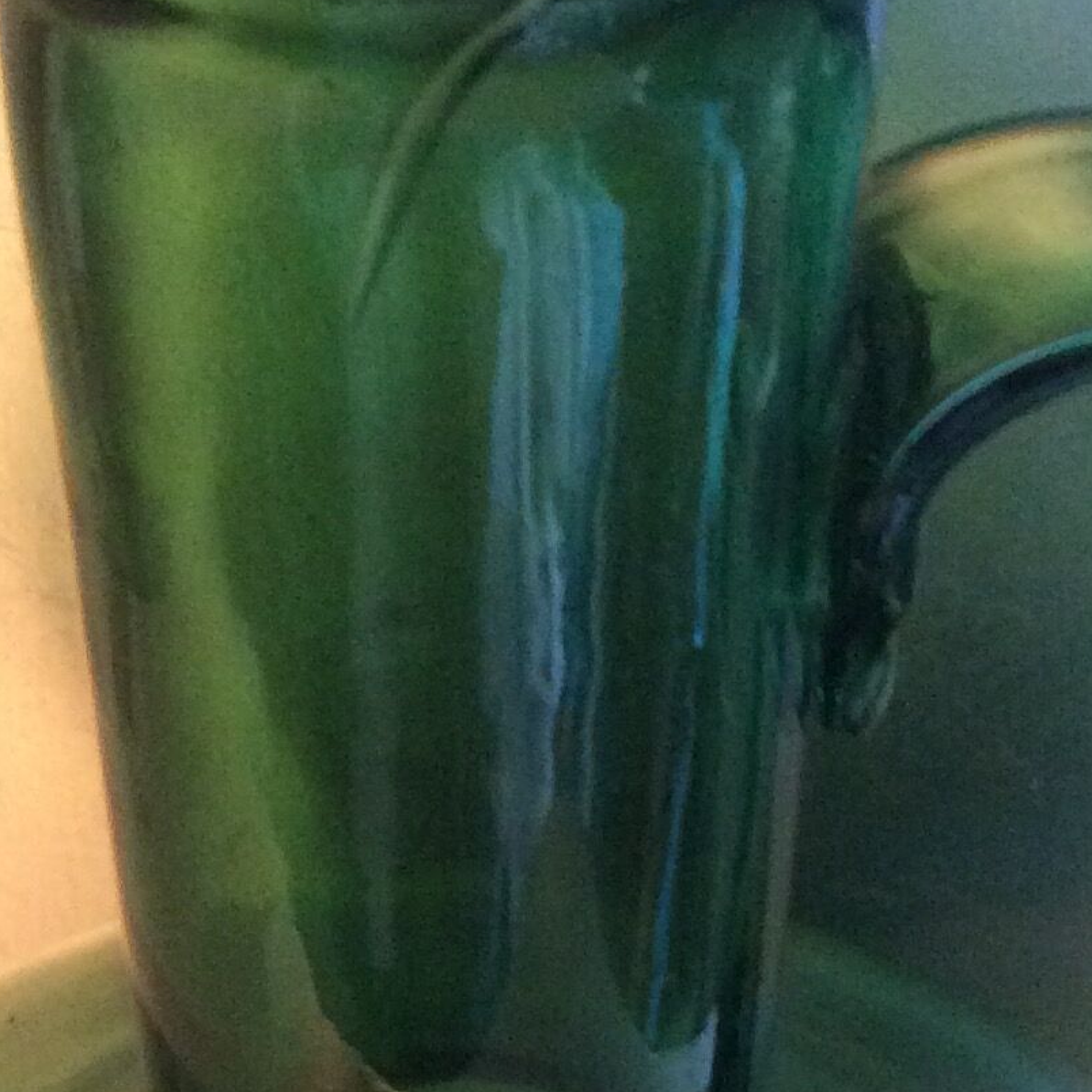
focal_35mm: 91
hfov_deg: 19.1
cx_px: 507
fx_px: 3248
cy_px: 1053
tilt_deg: -52.3
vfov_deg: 18.7
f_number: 2.4
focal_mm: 3.3
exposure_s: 1/25
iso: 250
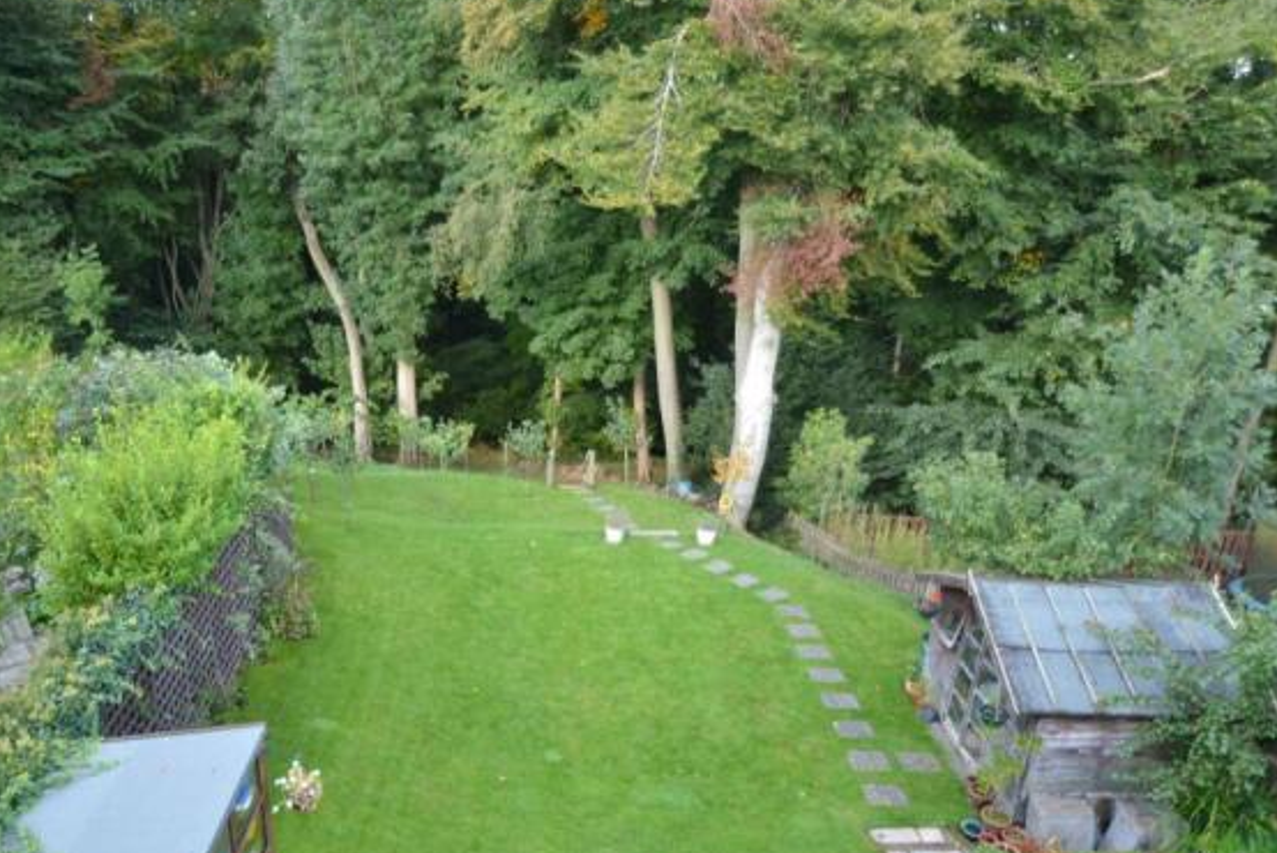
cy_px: 432
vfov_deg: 48.6
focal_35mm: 27
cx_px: 561
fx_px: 944
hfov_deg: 67.9
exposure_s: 1/40
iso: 100
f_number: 4
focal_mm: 15
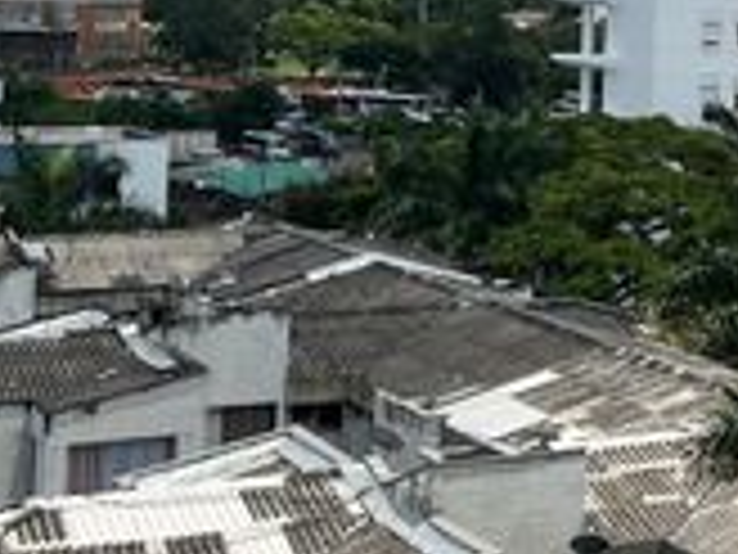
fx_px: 2260
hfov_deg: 16.8
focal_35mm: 106
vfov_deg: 13.6
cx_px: 1109
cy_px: -113
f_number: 1.5
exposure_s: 1/6993
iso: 50
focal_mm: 5.7
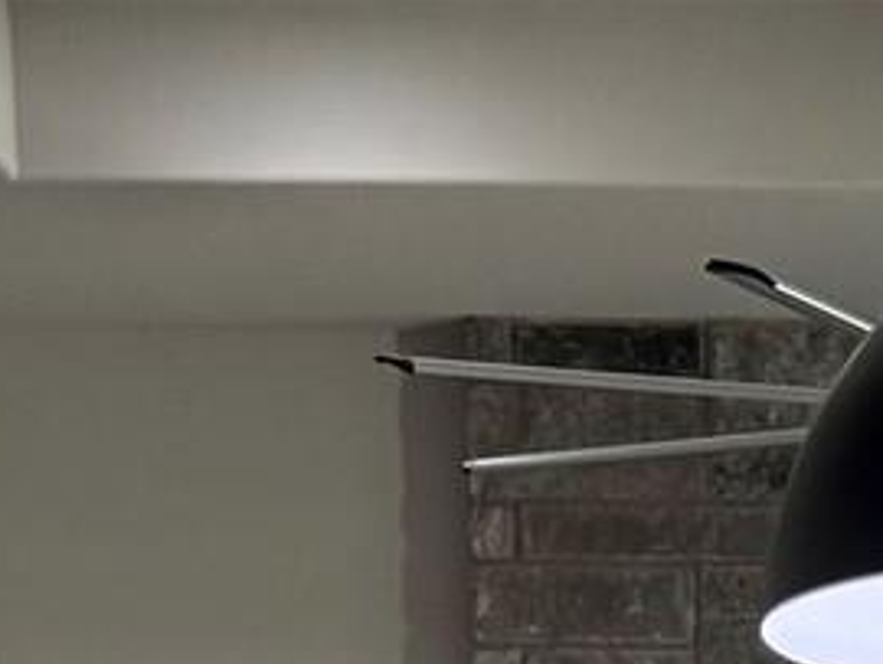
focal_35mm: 182
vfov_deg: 7.6
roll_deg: +0.2
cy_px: 1619
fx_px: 4647
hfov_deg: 10.6
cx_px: 1105
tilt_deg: -3.0
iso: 125
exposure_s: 1/120
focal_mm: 6.76
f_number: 1.78
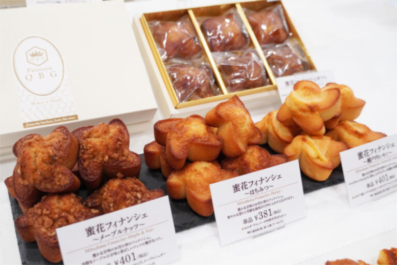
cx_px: 198
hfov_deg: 57.2
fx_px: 364
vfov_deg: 40.0
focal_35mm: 33
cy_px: 132
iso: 400
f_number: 4
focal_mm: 22
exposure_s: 1/40
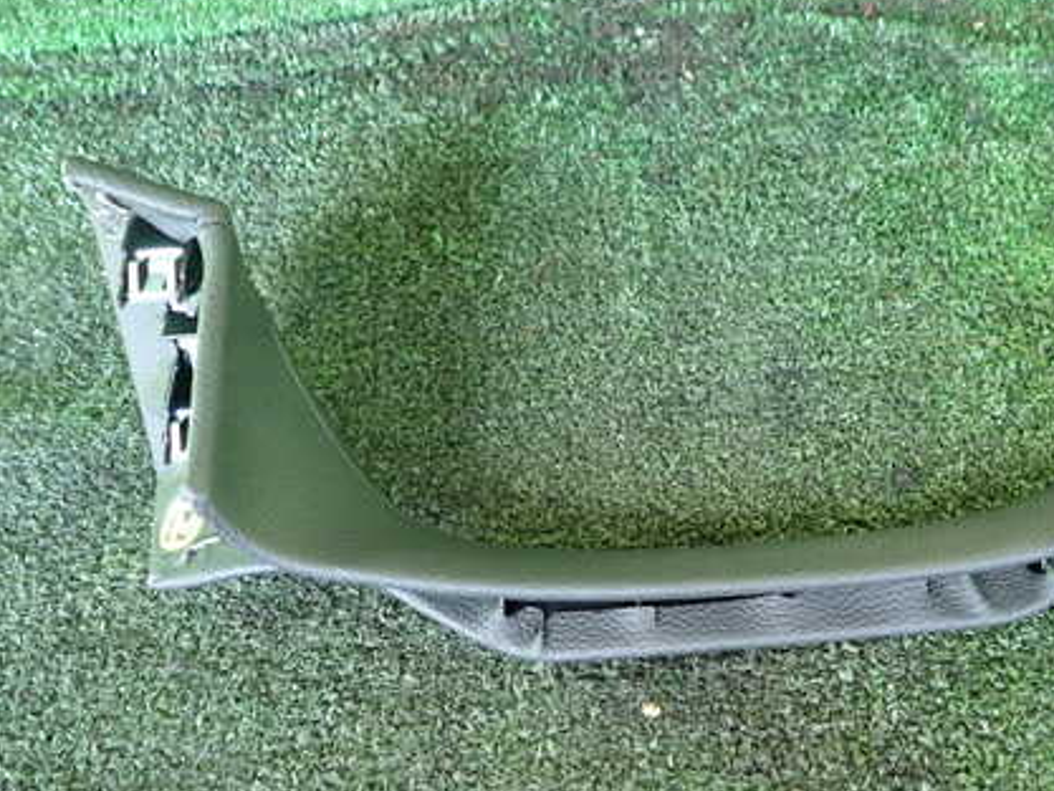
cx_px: 672
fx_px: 1096
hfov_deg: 50.7
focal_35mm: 36
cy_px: 409
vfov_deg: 39.7
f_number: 2
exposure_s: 1/50
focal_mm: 4.5
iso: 200
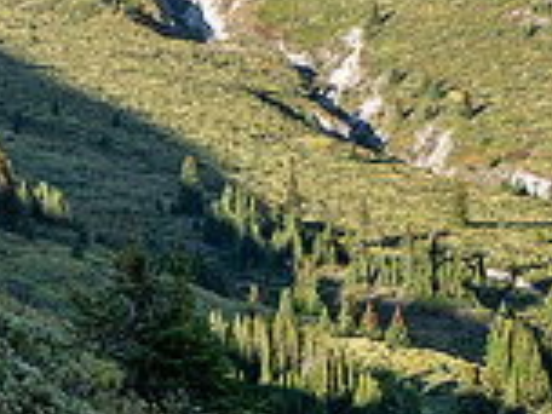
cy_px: 191
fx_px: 3907
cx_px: 309
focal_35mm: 245
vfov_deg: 6.1
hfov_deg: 8.1
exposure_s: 1/80
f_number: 8
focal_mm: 32
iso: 200
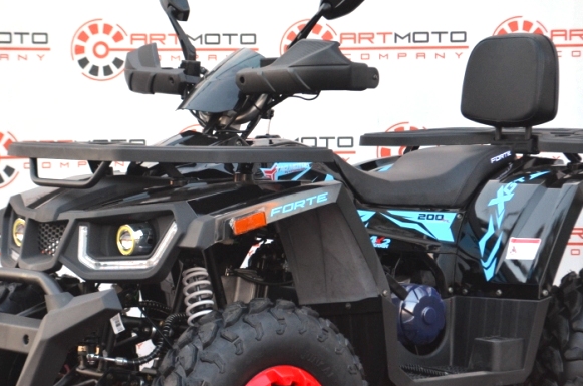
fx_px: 1921
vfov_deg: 11.5
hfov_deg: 17.2
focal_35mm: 119
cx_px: 321
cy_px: 268
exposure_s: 1/60
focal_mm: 45
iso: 640
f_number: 5.3
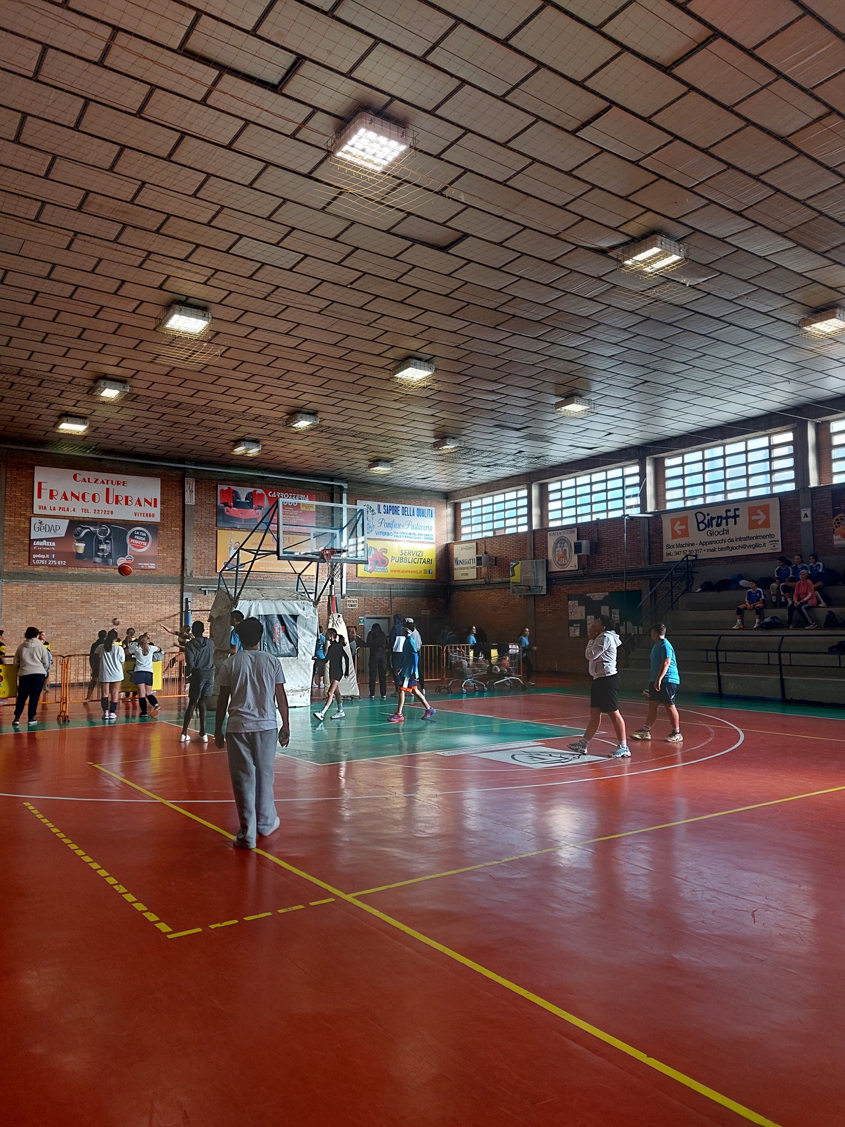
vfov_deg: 71.6
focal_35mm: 24
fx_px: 781
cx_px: 422
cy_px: 564
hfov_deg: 56.8
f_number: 1.8
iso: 40
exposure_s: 1/50
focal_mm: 5.23
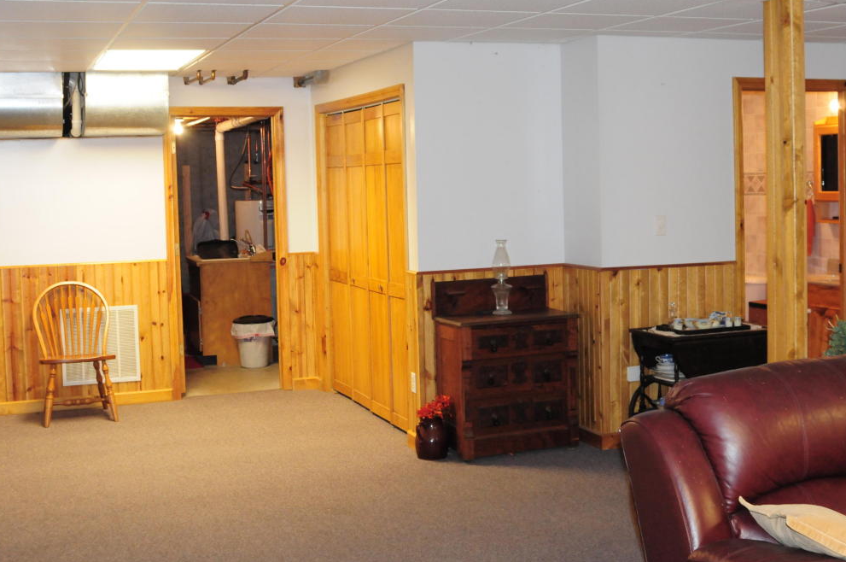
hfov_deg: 40.4
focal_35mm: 49
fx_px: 1150
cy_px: 236
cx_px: 444
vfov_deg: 27.4
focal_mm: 28
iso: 1600
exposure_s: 1/60
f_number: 5.6
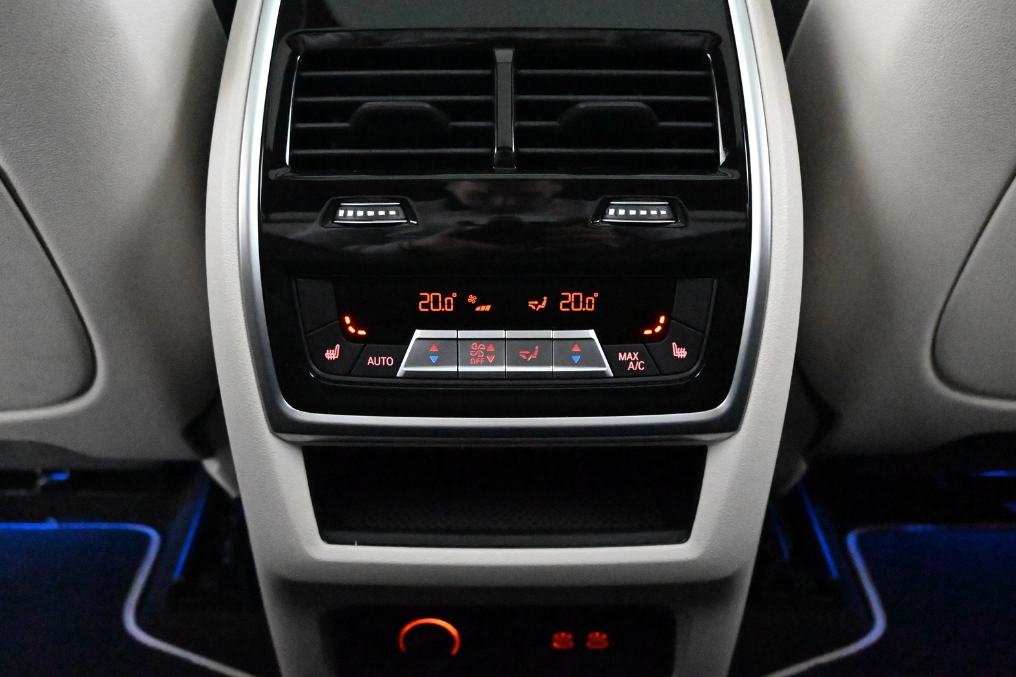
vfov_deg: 38.1
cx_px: 507
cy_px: 333
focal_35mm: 35
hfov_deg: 54.7
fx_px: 981
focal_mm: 22.5
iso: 22800
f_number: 4
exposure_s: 1/40
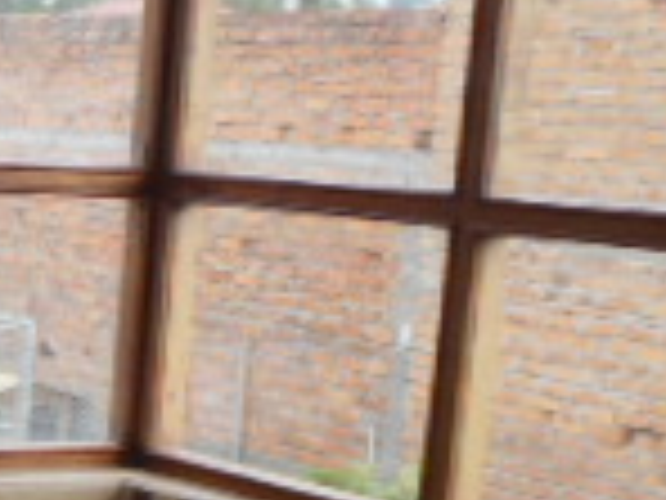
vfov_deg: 13.5
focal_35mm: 108
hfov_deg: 16.1
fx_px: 2078
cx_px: -432
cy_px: 500
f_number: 3.2
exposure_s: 1/30
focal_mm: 4.5
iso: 200
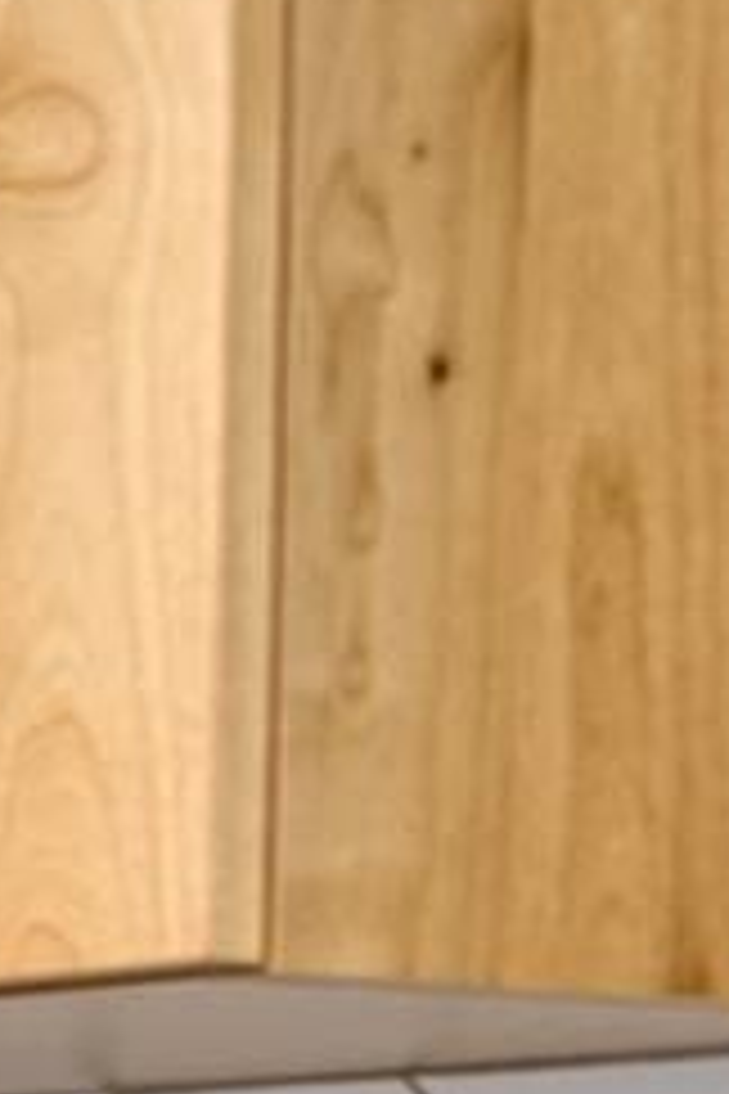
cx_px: -2592
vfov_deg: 17.2
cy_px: 1396
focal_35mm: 112
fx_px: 3402
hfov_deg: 7.0
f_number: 4
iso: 500
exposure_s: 1/30
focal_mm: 17
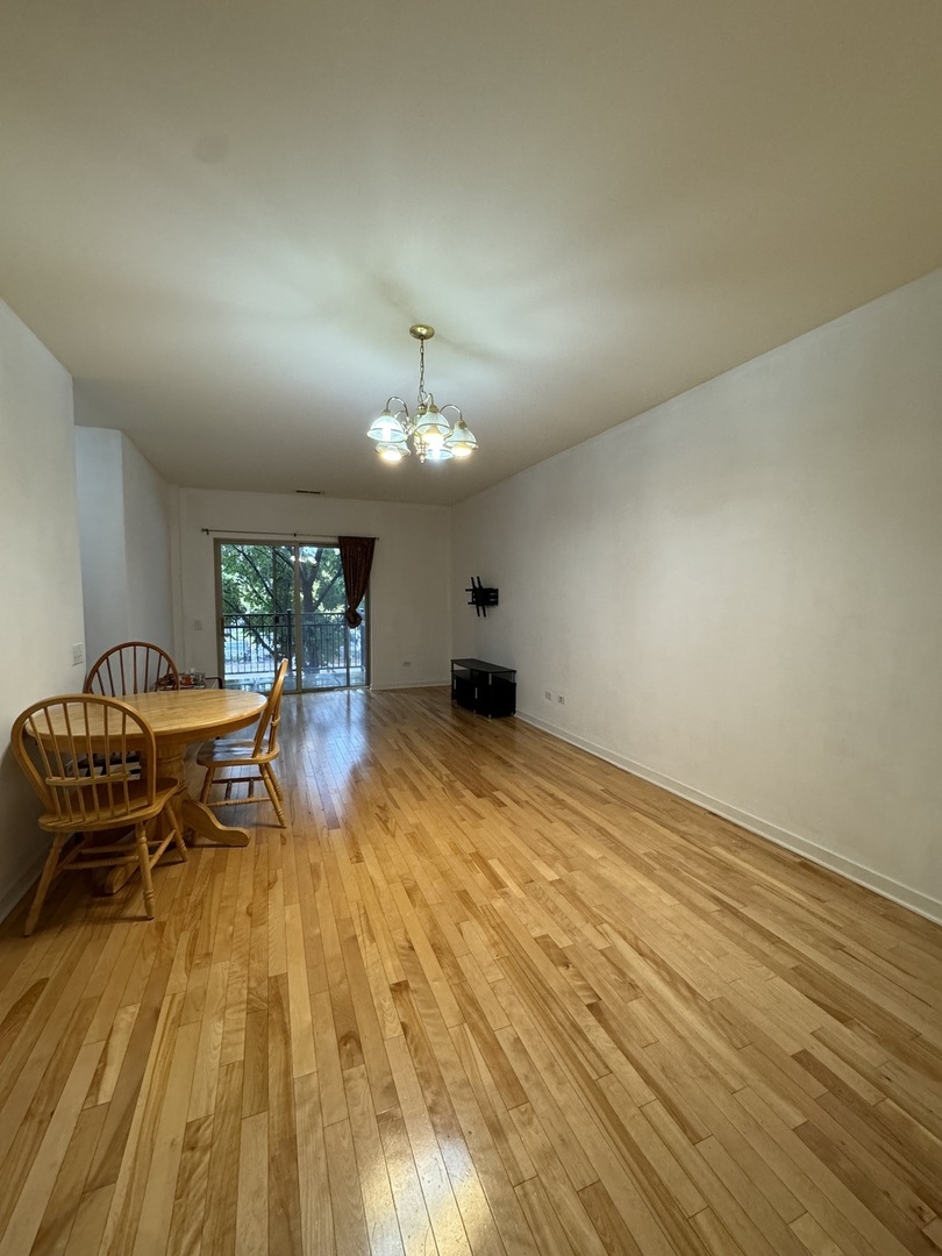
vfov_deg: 102.1
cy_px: 628
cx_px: 471
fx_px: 508
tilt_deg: -3.9
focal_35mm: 14
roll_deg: +0.4
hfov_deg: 85.7
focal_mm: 2.22
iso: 320
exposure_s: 1/120
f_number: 2.2
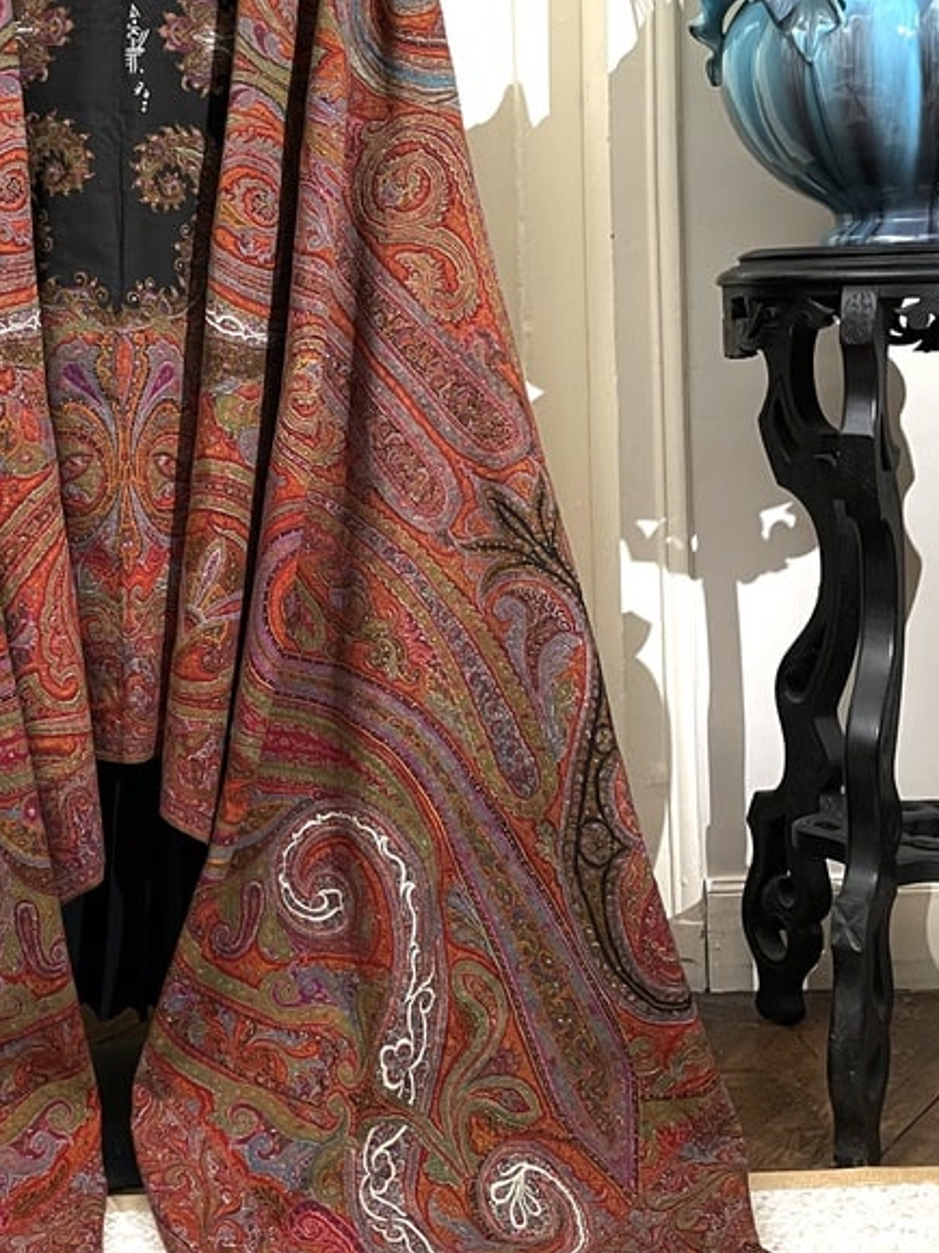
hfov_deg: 30.4
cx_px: 136
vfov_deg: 40.9
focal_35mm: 46
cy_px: 448
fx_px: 1664
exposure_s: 1/60
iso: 400
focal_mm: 4.2
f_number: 1.6
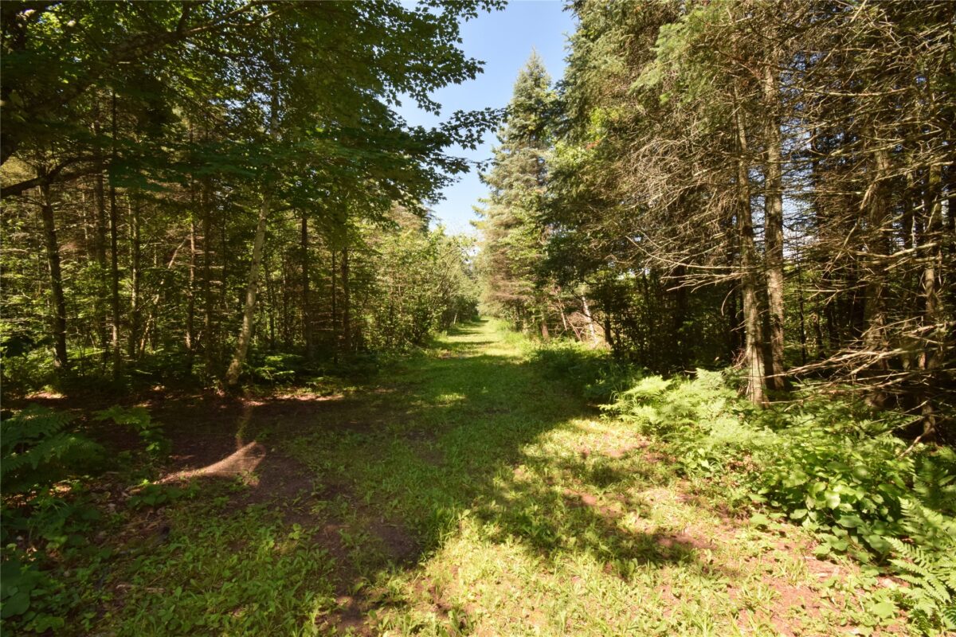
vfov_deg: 77.3
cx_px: 478
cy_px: 318
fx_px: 398
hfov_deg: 100.4
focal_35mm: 15
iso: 320
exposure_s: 1/60
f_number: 18
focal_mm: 10
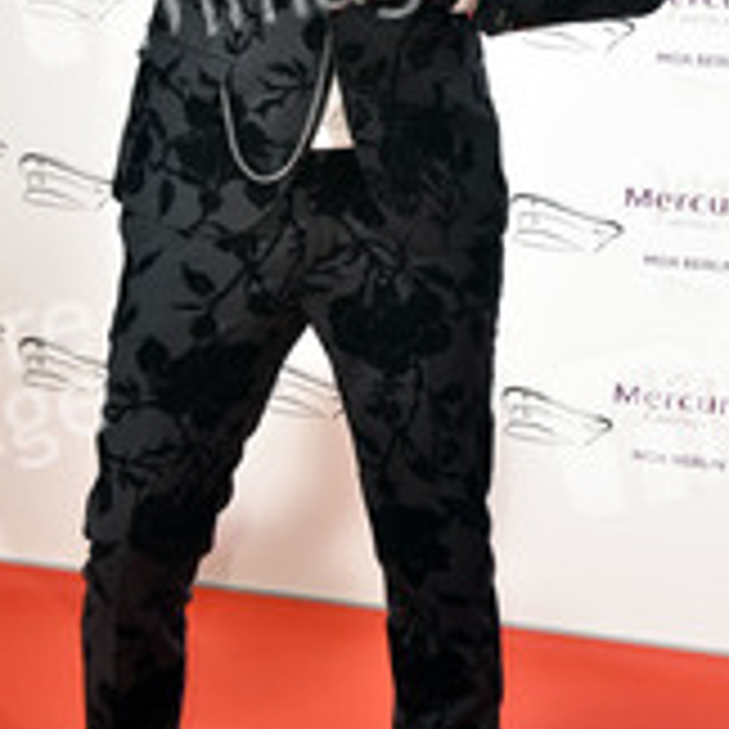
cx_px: 369
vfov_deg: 18.8
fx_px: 2192
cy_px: 184
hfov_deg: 18.9
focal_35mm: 92
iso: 1600
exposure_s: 1/125
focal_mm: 44
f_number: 5.6
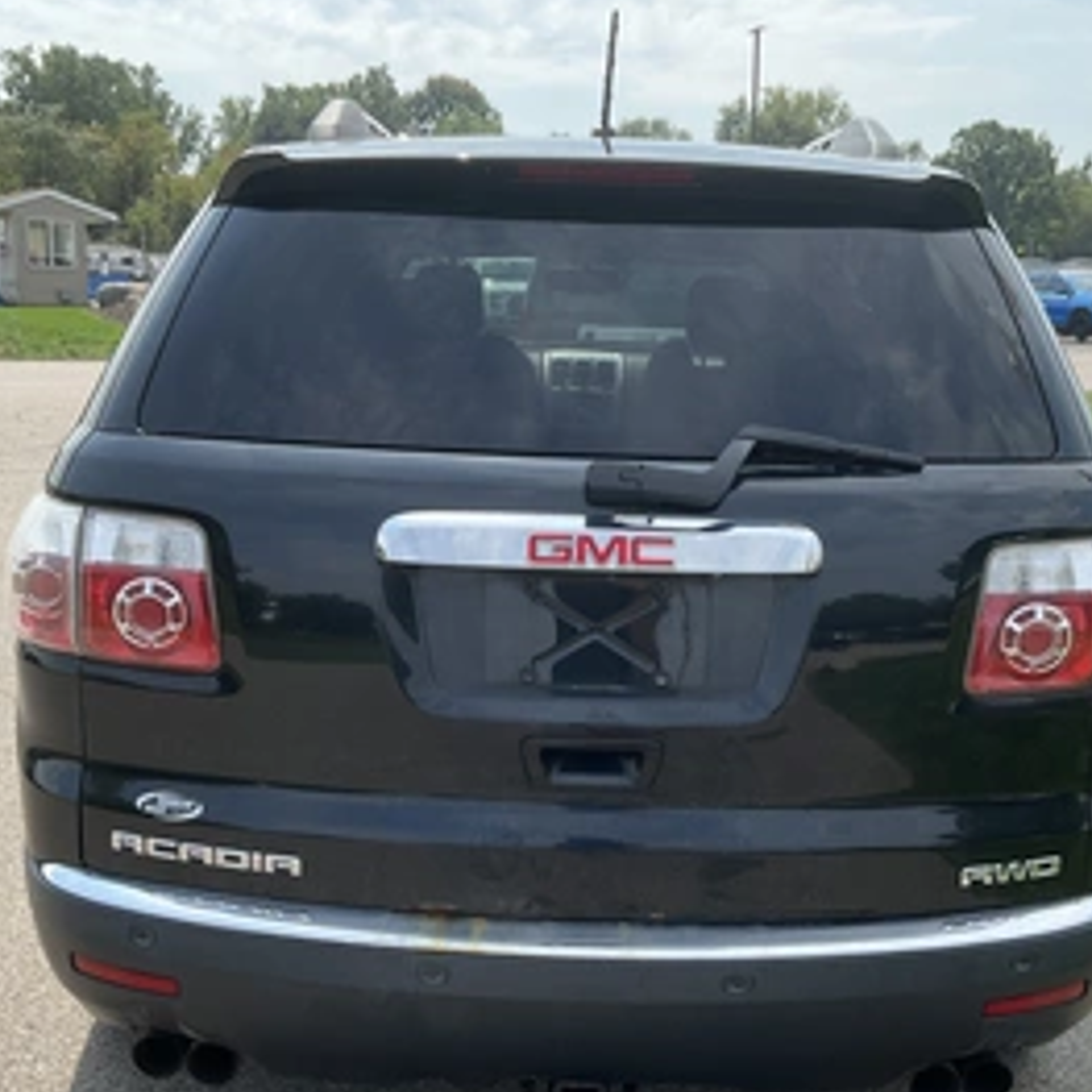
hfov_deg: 42.8
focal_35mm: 39
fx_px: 1392
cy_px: 598
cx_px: 585
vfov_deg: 42.8
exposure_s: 1/929
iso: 25
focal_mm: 3
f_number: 1.8
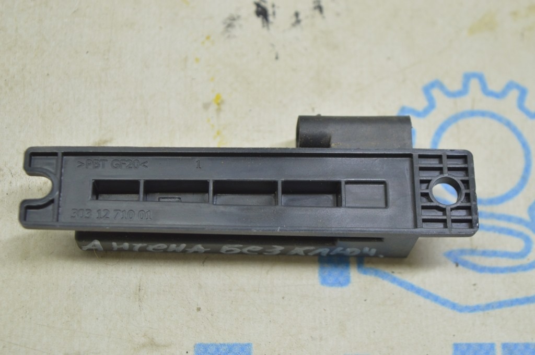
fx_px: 1069
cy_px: 178
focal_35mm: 72
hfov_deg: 28.1
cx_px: 268
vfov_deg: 18.9
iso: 400
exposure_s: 1/20
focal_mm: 48
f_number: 5.6
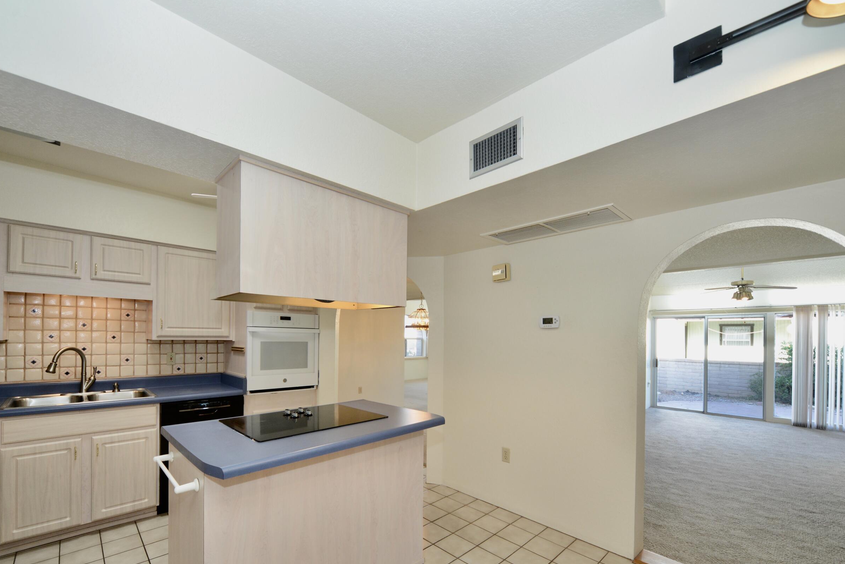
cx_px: 406
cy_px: 336
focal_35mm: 15
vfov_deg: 76.5
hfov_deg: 100.3
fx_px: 352
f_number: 7.1
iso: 800
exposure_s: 1/60
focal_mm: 12
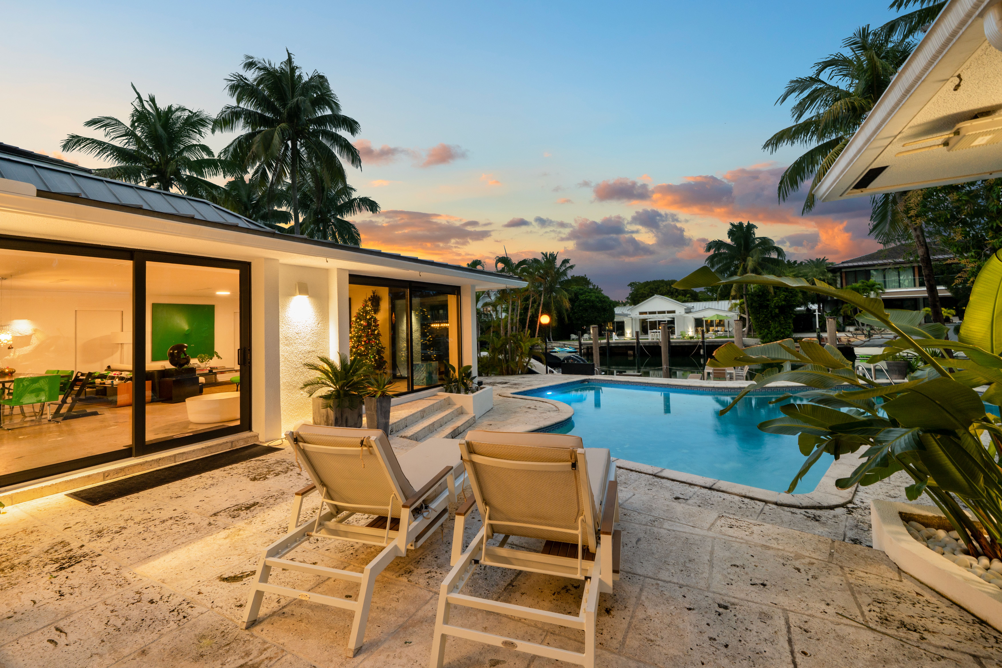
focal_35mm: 14
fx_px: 390
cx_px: 501
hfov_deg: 104.3
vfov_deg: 81.2
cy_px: 334
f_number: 11
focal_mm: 14
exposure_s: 1
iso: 320
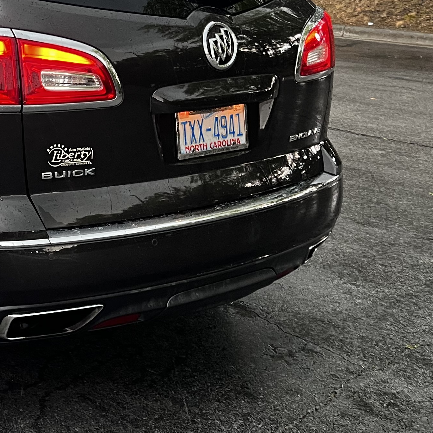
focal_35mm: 69
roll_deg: +3.5
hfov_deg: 23.3
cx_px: -54
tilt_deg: -10.2
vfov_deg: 24.7
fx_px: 976
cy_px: 113
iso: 125
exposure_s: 1/60
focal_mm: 5.7
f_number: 1.5
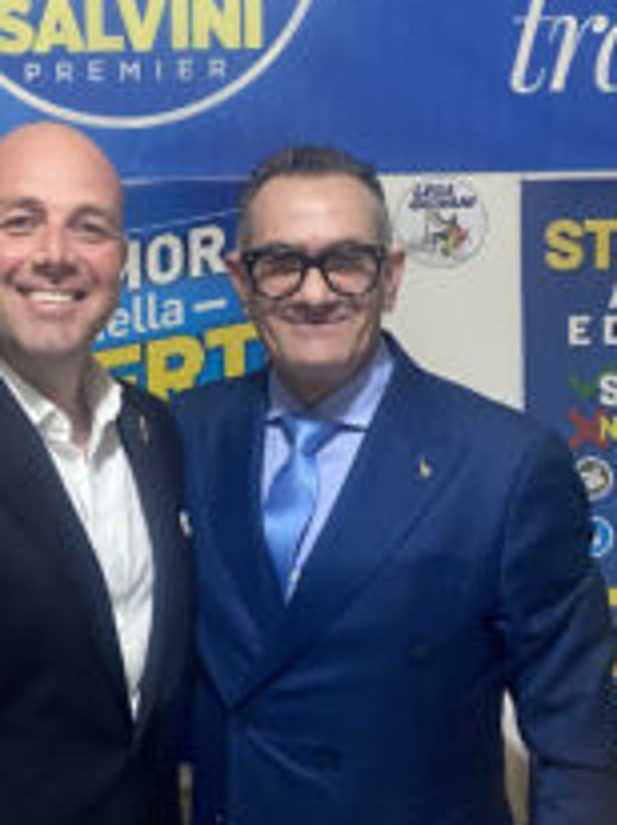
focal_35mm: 56
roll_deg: -2.1
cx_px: 144
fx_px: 1334
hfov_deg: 25.7
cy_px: 346
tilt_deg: -0.9
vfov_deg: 34.3
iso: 500
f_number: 1.8
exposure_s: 1/33
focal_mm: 4.25
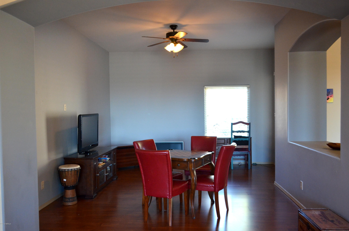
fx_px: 290
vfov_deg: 43.4
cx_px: 174
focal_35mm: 30
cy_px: 116
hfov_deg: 62.0
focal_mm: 20
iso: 1000
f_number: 3.8
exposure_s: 1/100
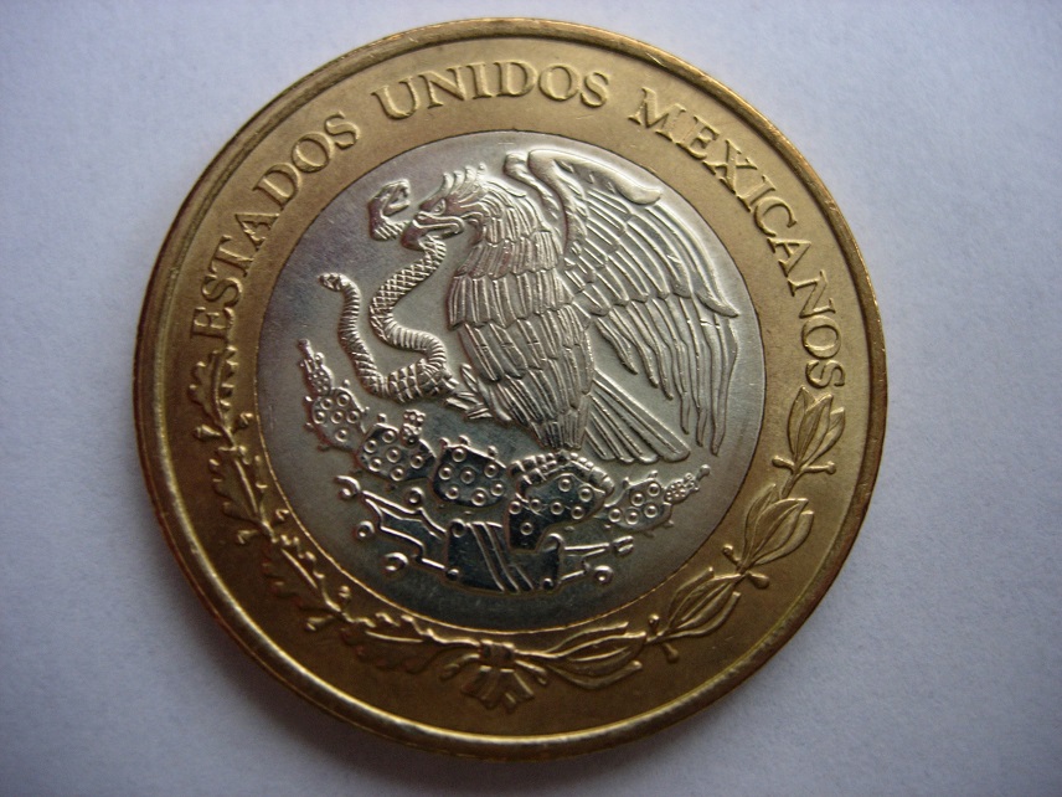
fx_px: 1166
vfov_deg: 37.7
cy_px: 398
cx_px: 531
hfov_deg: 49.0
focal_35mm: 38
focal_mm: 7.8
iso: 112
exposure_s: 1/32
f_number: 2.8
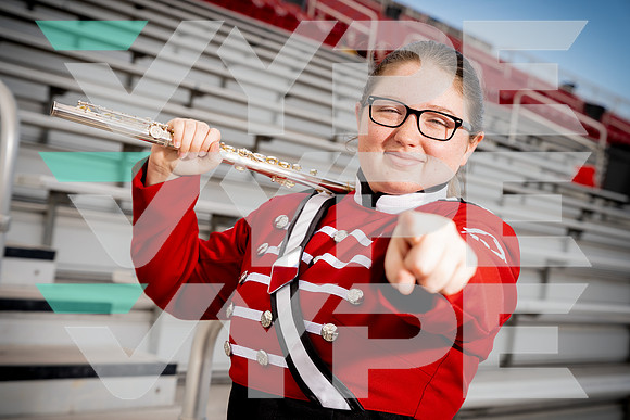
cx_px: 315
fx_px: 1015
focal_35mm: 58
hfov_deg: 34.5
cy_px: 210
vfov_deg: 23.4
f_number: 5
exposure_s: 1/250
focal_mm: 58
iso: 100
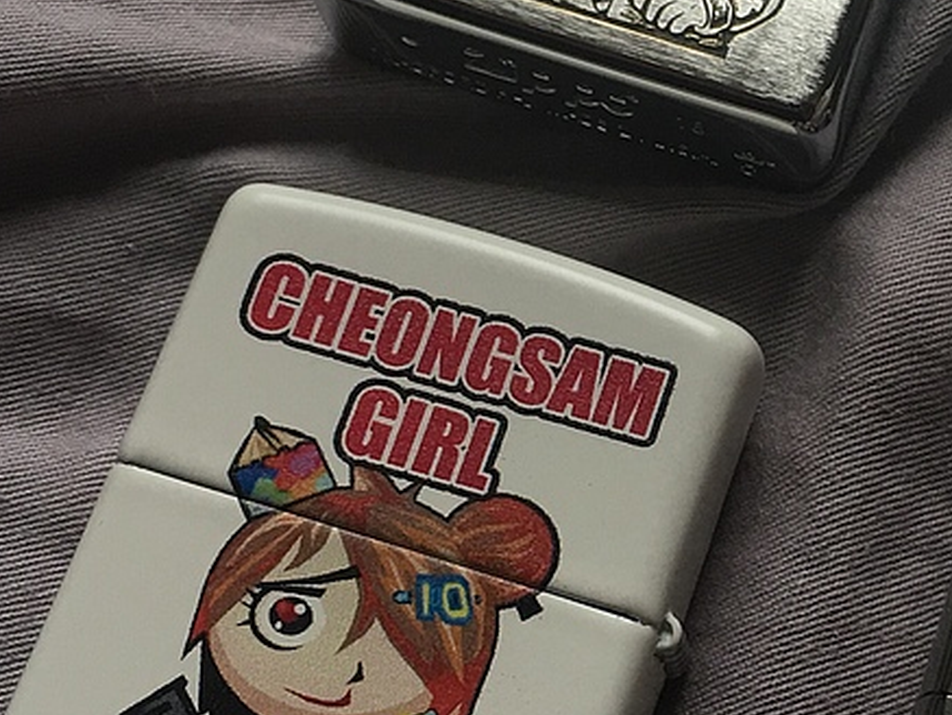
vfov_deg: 17.4
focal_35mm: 85
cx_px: 852
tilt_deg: -70.7
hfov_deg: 22.5
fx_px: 2338
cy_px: 316
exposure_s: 1/33
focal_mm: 4.15
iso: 32
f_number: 2.2
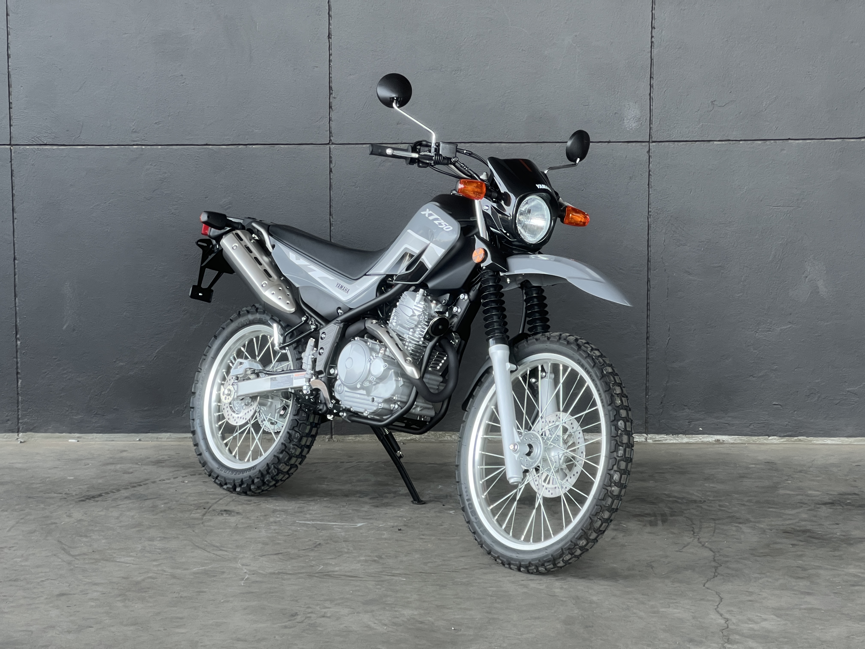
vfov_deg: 19.1
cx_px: 432
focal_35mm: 77
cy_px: 324
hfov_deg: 25.3
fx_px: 1924
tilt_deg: -7.7
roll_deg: -0.4
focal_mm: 9
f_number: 2.8
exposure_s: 1/99
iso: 100
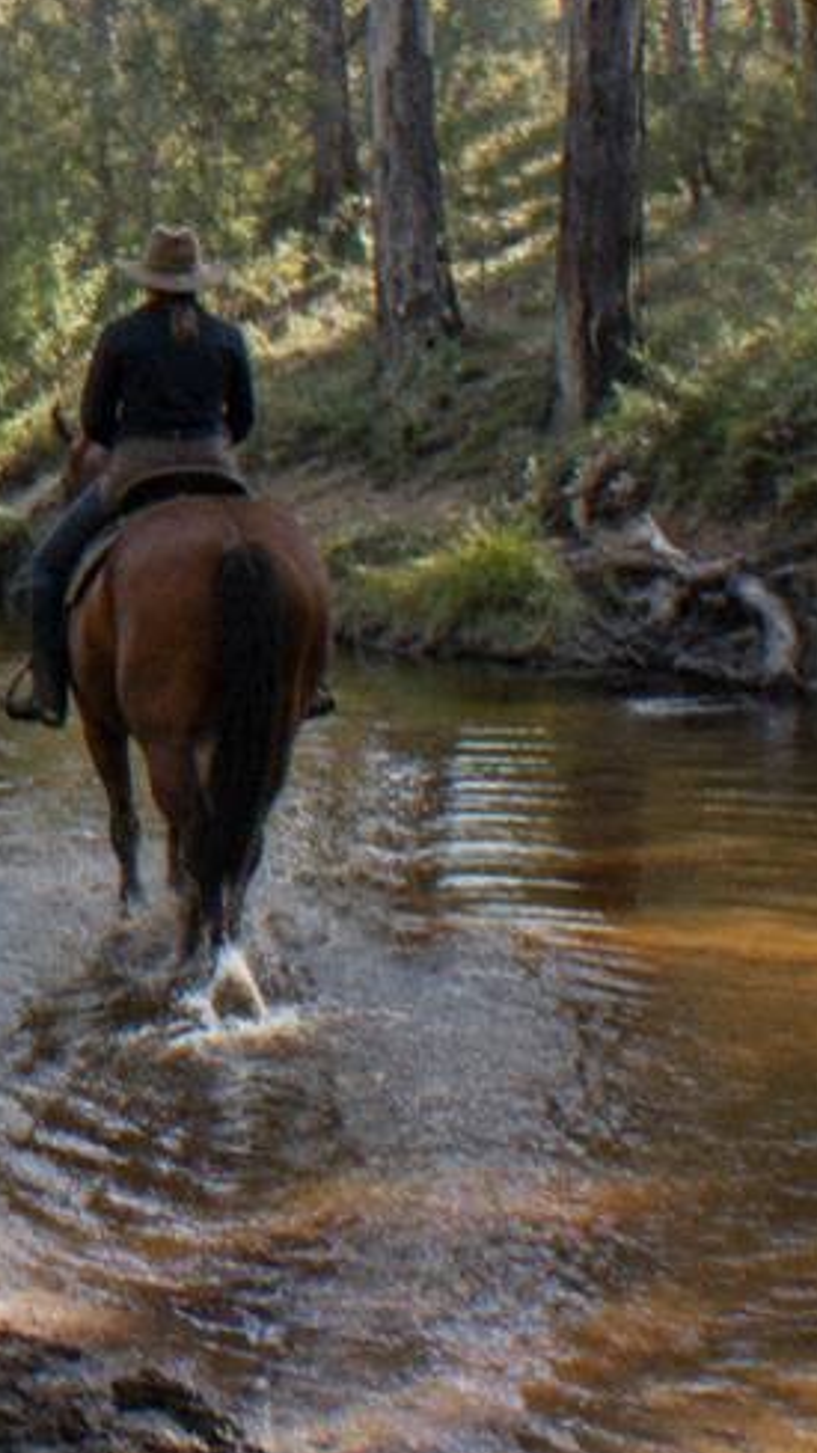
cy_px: 636
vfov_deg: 34.8
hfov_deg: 19.2
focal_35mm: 60
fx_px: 2311
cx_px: -98
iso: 320
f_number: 11
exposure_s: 1/125
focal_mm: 28
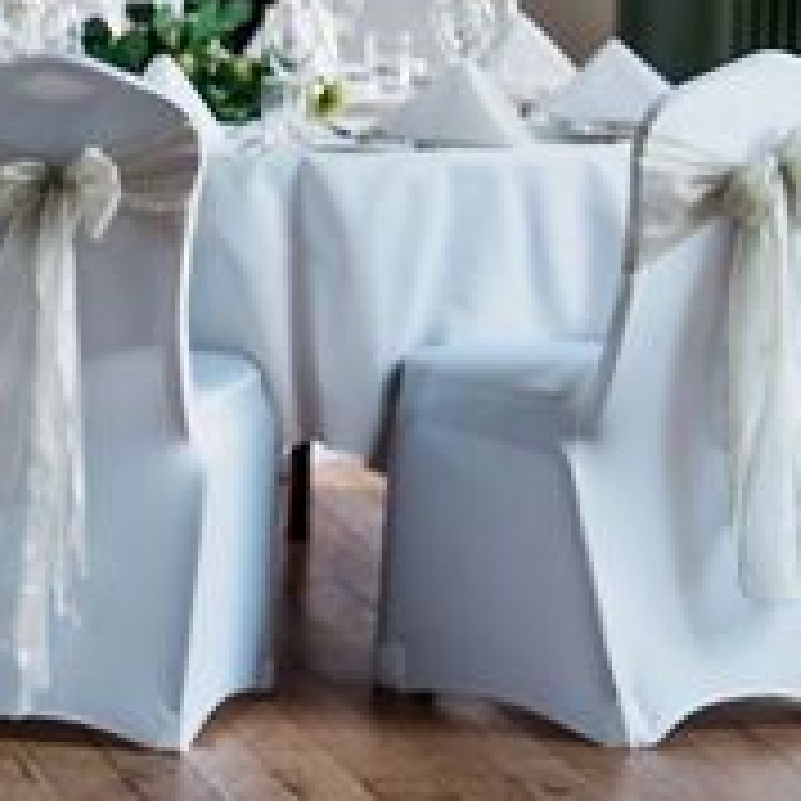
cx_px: -902
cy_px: -24
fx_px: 6545
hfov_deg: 6.7
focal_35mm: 250
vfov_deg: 7.0
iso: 125
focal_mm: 50
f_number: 1.6
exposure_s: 1/400
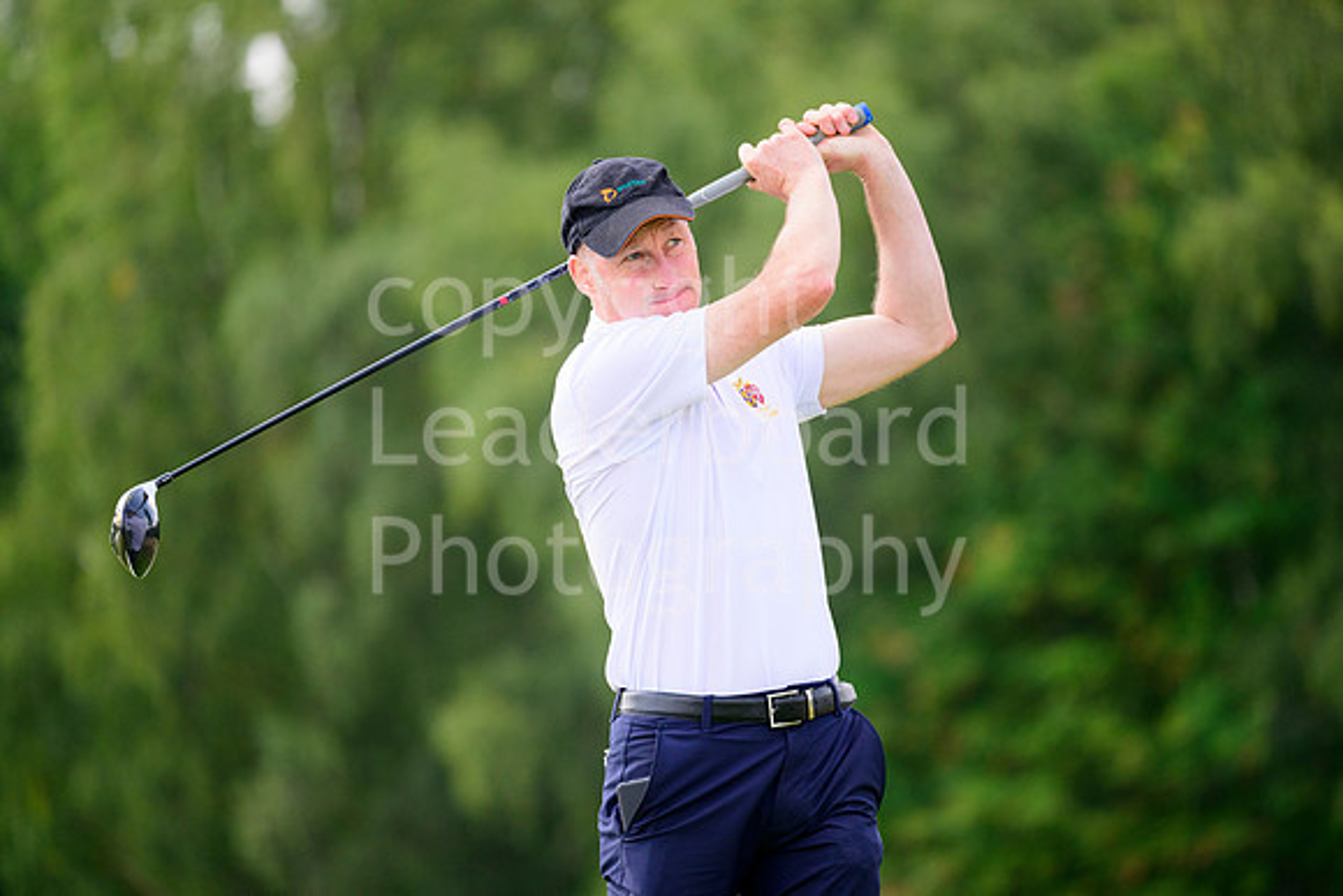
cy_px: 448
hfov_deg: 6.2
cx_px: 672
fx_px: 12313
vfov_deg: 4.2
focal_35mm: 330
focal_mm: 330
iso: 800
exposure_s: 1/1250
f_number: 5.3
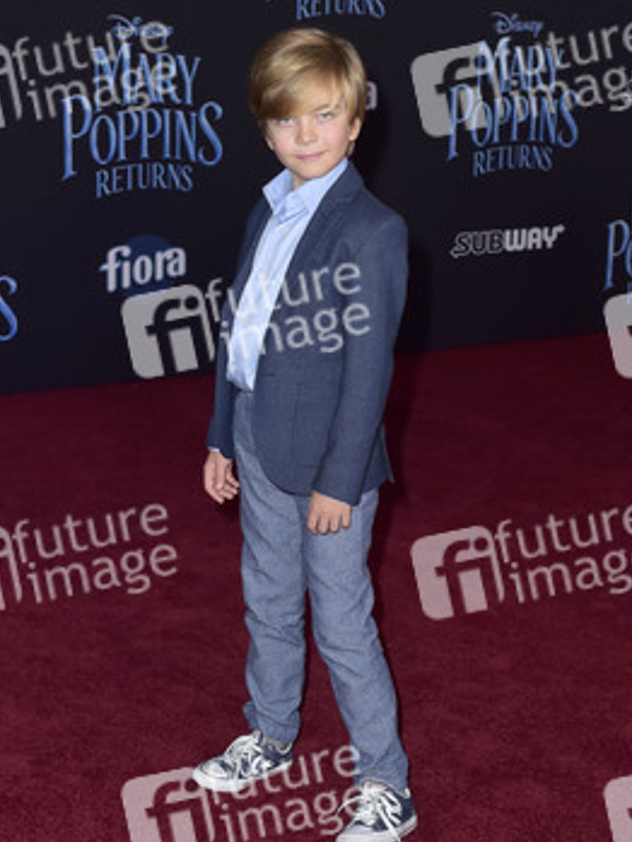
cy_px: 442
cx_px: 317
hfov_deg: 22.9
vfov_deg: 30.3
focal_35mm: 64
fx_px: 1557
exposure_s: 1/250
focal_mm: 58
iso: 400
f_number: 6.3
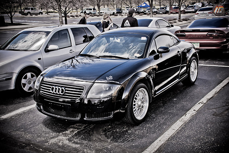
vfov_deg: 31.9
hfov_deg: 46.4
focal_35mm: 42
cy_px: 76
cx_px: 114
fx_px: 267
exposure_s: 1/125
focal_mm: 28
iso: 200
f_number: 5.6
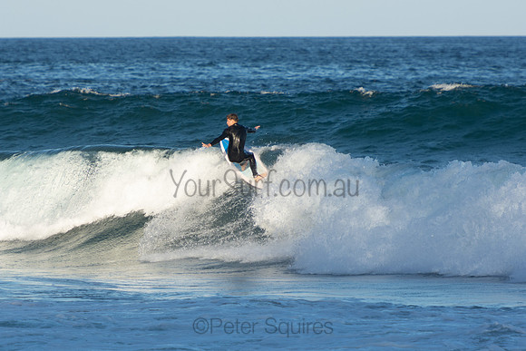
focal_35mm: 480
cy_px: 176
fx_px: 7015
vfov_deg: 2.9
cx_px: 263
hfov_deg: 4.3
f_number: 5.6
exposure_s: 1/640
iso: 180
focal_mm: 320
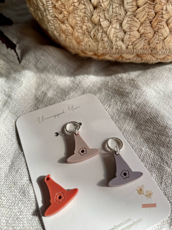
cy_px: 115
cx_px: 86
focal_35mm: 26
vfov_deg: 67.3
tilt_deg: -51.6
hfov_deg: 53.1
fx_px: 172
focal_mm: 4.2
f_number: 1.6
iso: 32
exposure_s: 1/1221
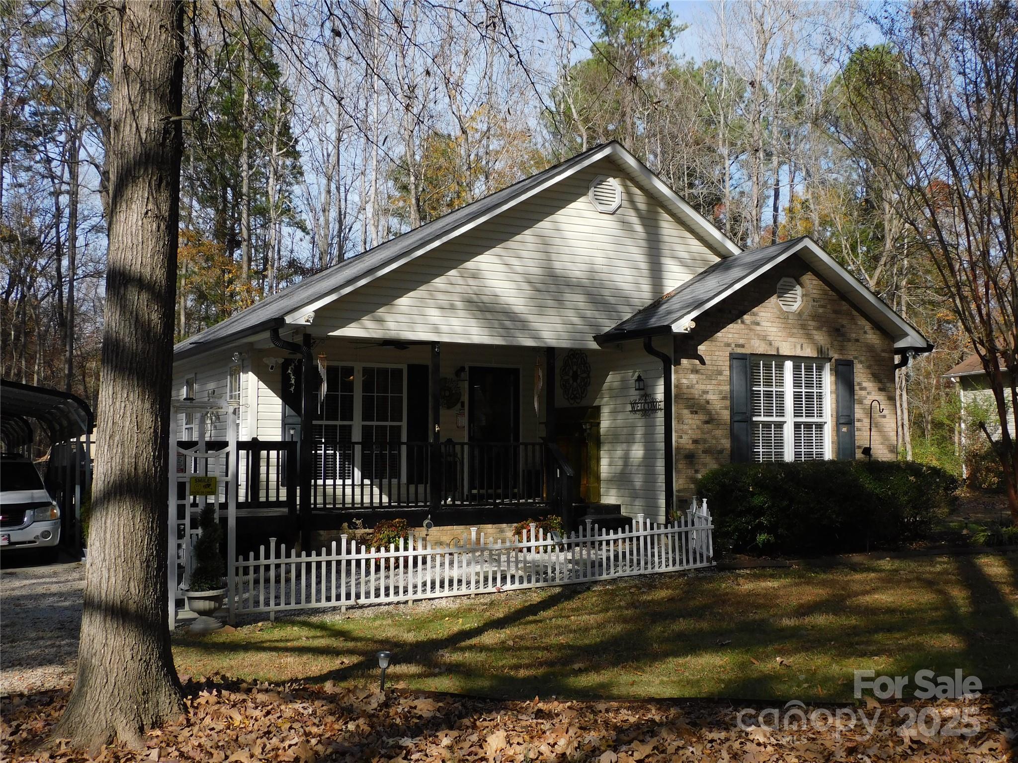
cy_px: 382
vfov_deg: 40.7
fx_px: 1029
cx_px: 509
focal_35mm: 35
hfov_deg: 52.6
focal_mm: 6.3
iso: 125
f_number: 3.8
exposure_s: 1/1000
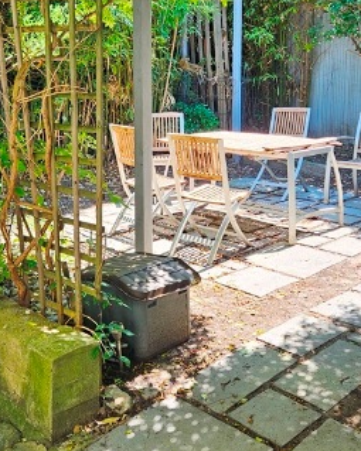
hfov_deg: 33.3
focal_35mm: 45
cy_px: 174
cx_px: 139
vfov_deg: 40.9
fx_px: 601
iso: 25
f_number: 1.8
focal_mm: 5.4
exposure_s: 1/216
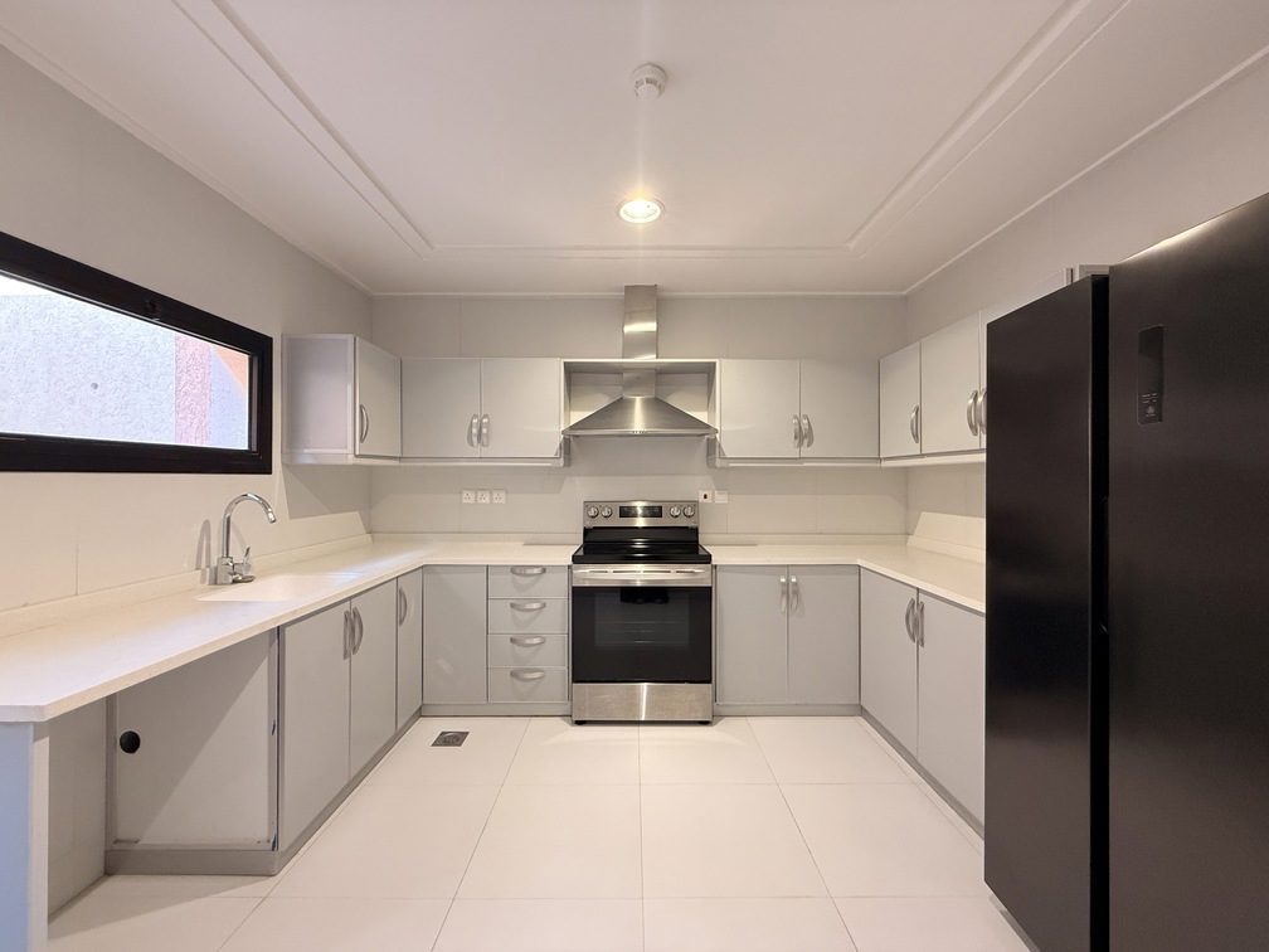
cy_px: 476
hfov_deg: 102.1
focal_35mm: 14
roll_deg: -0.2
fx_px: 513
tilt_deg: +0.2
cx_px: 634
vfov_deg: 85.7
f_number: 2.2
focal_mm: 2.22
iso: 250
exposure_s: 1/120
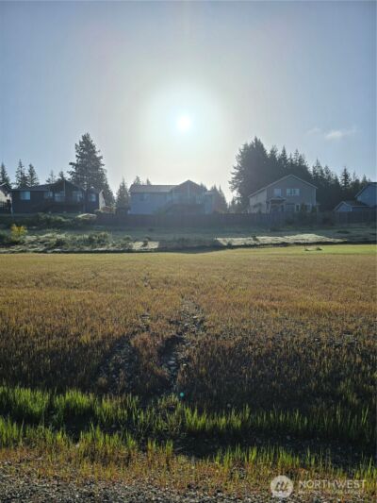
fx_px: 334
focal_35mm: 23
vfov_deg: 73.9
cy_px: 252
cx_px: 188
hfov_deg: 58.9
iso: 12
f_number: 1.7
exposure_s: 1/3677
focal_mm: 6.3
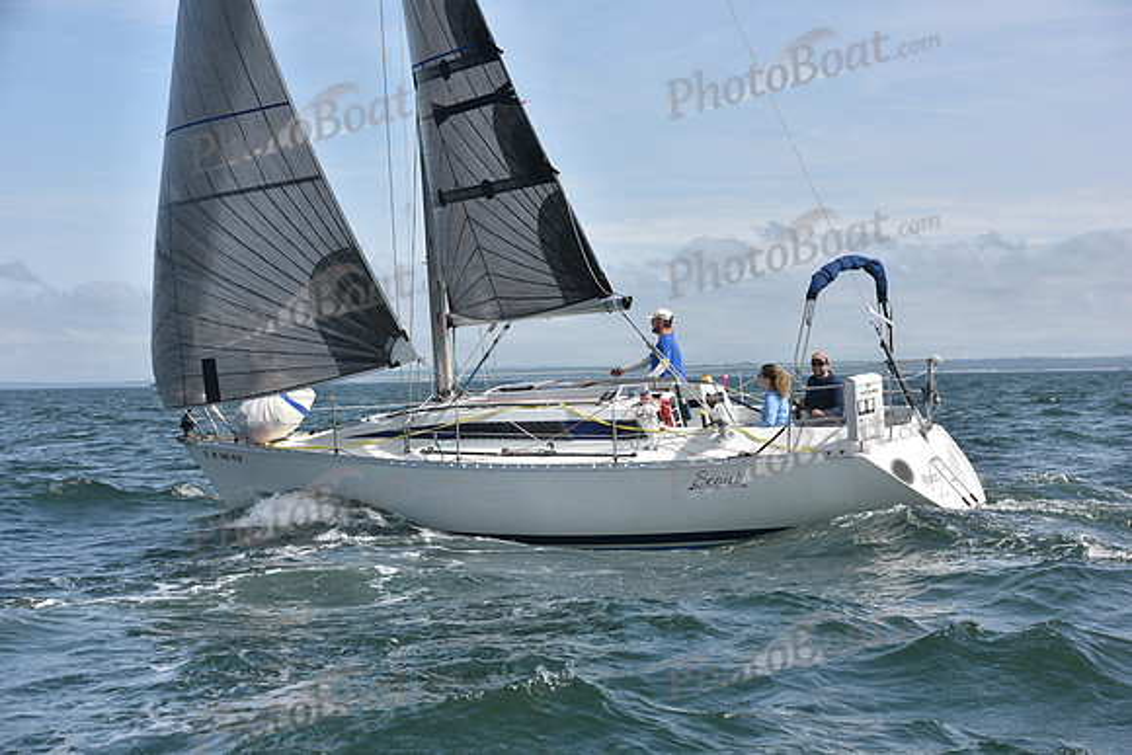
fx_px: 2202
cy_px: 378
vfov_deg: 19.5
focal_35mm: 70
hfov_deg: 28.8
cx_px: 566
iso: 200
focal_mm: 70
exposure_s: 1/1000
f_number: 7.1
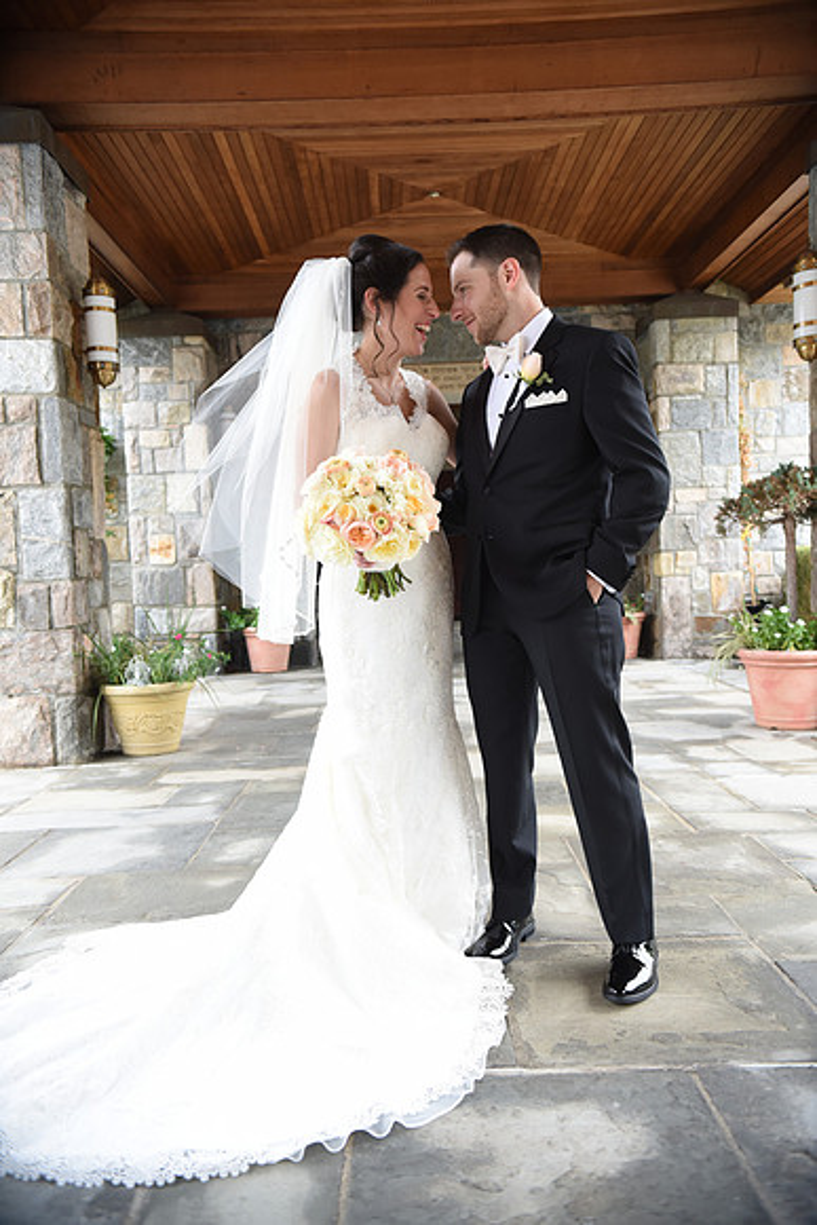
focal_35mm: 31
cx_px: 408
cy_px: 612
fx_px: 1055
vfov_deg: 60.3
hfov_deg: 42.3
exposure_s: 1/200
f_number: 4.5
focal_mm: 31
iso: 1000
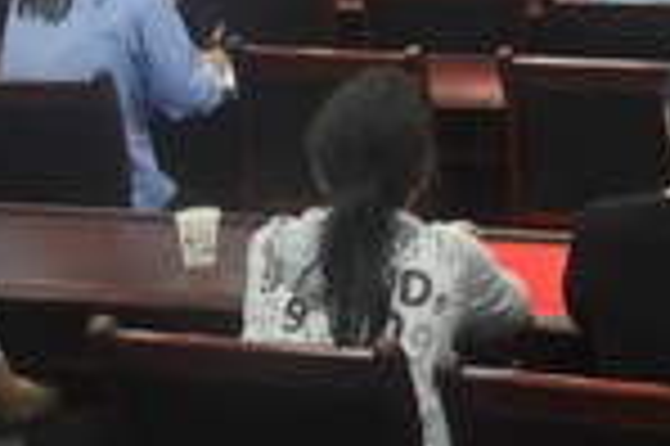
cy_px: -198
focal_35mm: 111
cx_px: 953
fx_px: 2064
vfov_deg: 11.8
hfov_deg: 17.0
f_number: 3.8
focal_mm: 22
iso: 1000
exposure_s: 1/13
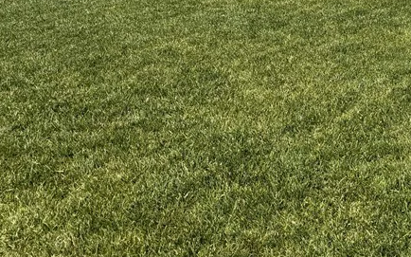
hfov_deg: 31.5
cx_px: 407
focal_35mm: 60
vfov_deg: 19.9
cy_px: -75
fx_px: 672
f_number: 1.78
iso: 80
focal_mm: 6.76
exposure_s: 1/4673
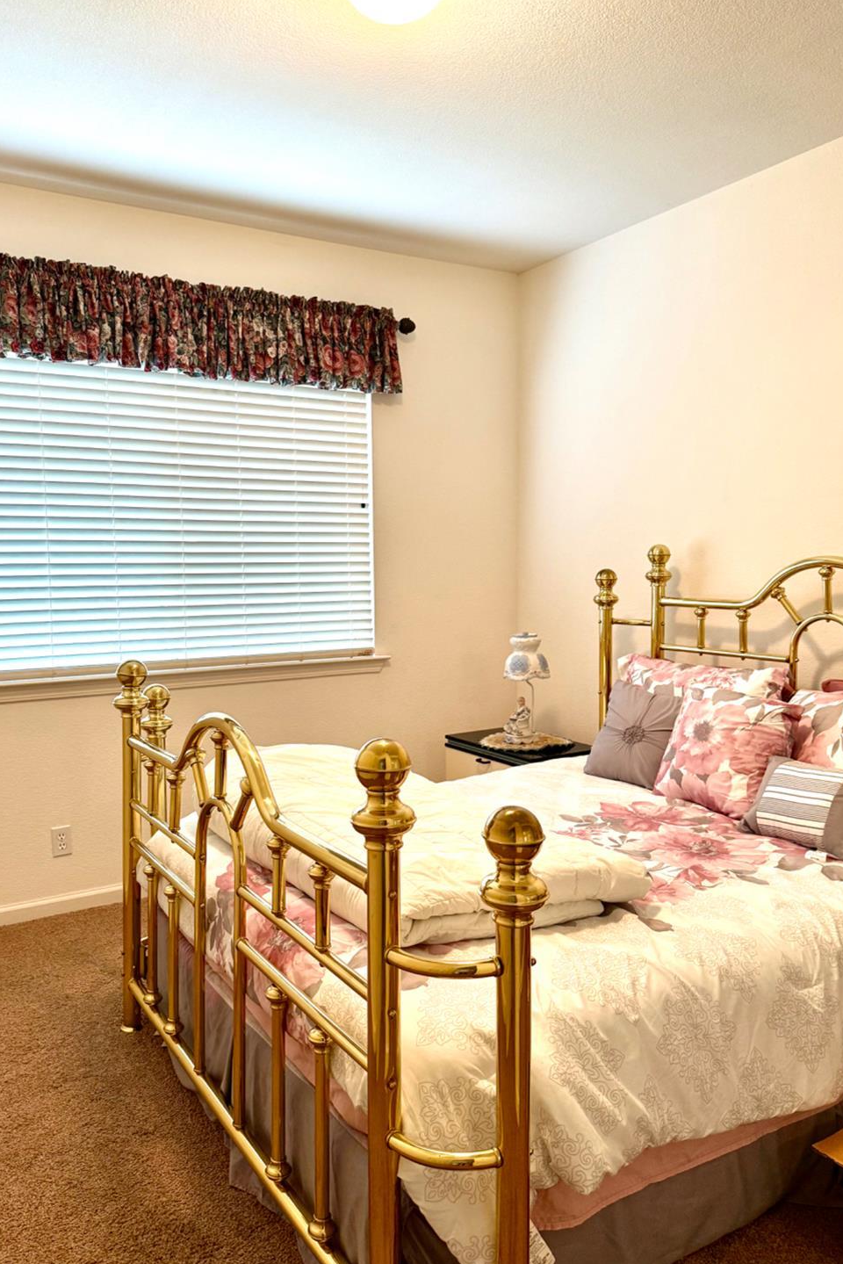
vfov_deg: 69.4
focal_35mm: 26
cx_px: 391
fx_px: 913
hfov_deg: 49.5
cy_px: 640
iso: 160
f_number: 1.78
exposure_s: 1/60
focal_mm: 6.76
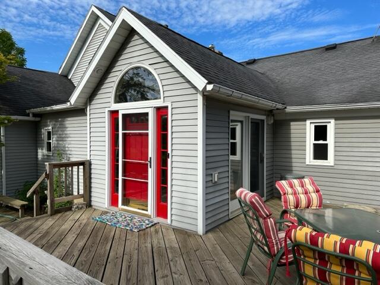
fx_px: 263
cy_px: 142
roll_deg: +0.1
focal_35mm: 24
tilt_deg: -2.7
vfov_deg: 56.8
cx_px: 190
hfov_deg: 71.6
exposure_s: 1/4545
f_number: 1.78
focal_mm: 6.86
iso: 80
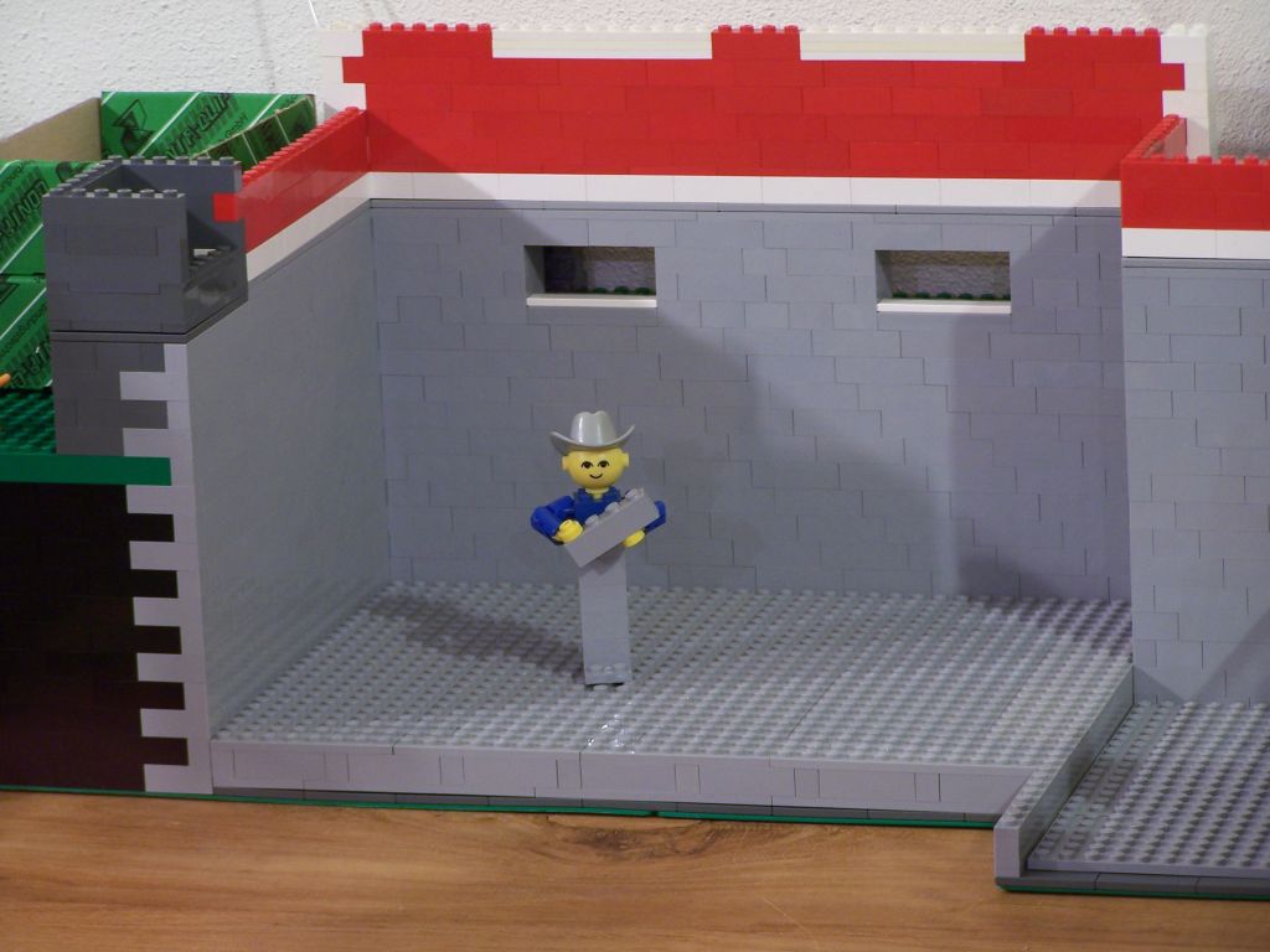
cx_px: 635
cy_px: 476
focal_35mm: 169
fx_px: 6200
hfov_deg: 11.7
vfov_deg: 8.8
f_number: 3.2
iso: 80
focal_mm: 28
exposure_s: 1/2
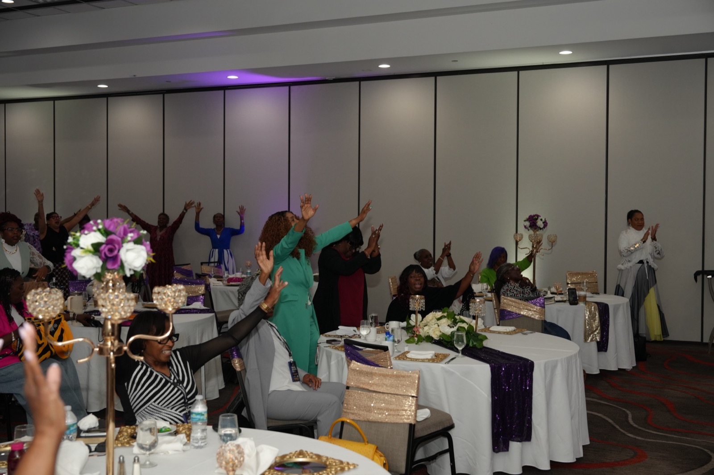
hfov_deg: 46.4
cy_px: 238
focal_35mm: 42
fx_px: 833
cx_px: 357
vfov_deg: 31.9
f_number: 4.5
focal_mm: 42
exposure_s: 1/250
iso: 1600
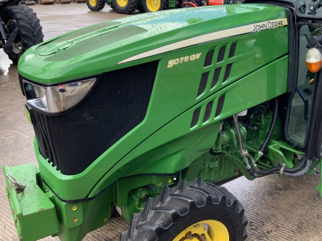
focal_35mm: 36
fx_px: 335
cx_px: 167
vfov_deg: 39.5
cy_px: 95
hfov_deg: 51.3
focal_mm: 3
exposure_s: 1/230
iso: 16
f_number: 1.8
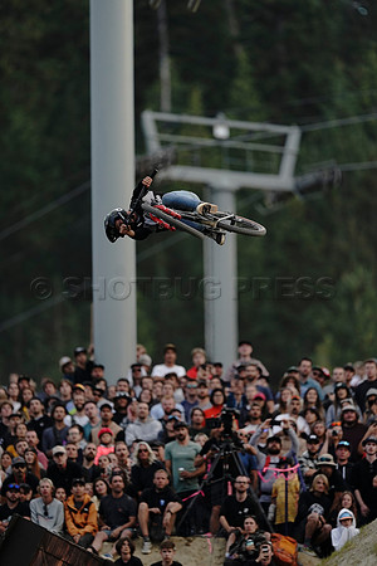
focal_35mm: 600
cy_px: 283
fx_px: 9424
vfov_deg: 3.4
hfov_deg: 2.3
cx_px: 188
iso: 1600
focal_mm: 600
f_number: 4
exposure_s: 1/1600
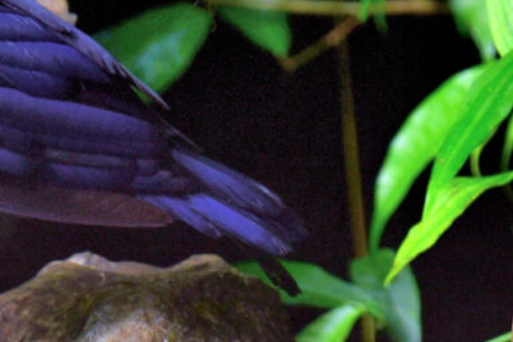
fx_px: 13308
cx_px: -96
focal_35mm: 934
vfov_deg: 1.5
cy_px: 74
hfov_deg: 2.2
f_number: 5.6
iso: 200
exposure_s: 1/125
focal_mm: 350
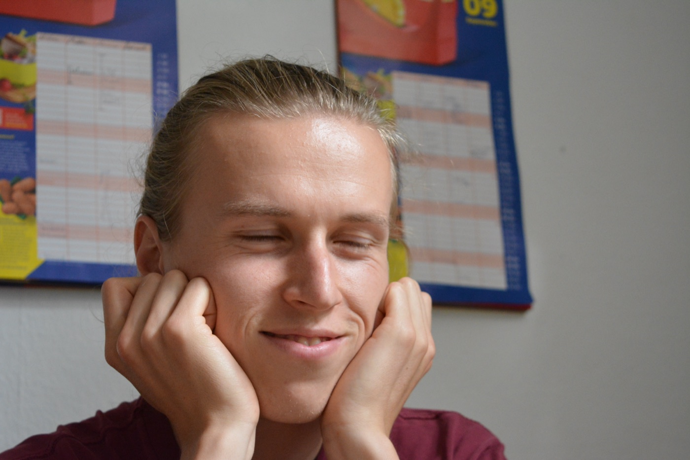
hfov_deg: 24.6
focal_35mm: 82
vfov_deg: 16.5
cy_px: 230
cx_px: 345
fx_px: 1581
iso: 2500
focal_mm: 55
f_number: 5.6
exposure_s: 1/30
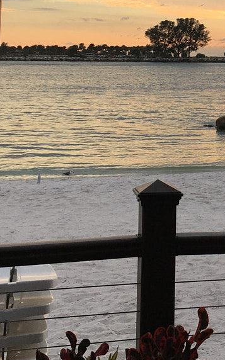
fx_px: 845
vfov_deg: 23.7
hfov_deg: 14.7
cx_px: 267
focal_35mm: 86
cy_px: 72
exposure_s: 1/252
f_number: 2.2
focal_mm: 4.15
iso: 25
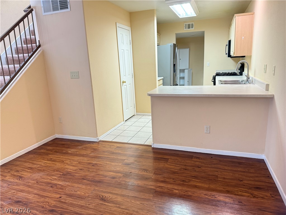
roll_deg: +2.5
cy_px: 108
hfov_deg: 71.6
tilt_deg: -12.3
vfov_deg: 56.8
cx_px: 143
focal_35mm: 24
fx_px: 198
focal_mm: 6.76
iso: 250
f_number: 1.78
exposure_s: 1/60
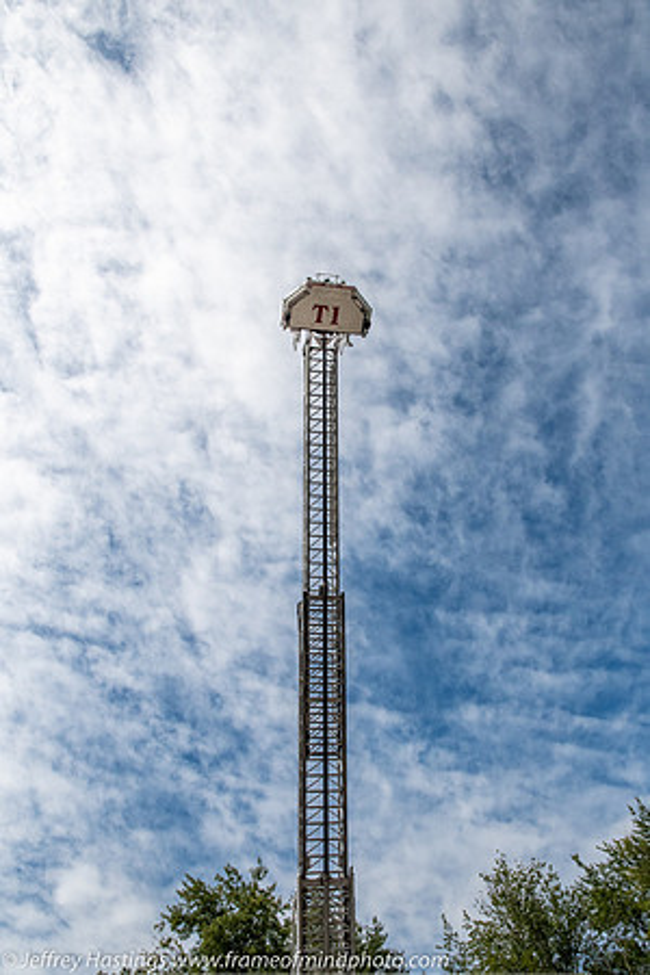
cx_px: 325
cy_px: 488
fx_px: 731
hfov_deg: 47.9
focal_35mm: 27
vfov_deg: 67.4
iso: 1250
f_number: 9
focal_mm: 18
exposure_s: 1/8000
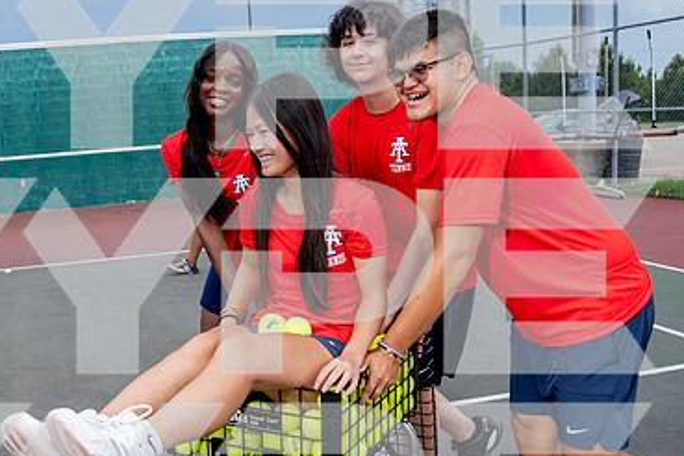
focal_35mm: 42
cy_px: 277
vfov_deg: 31.8
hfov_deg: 45.1
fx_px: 798
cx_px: 185
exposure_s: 1/1000
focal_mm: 23
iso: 400
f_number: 4
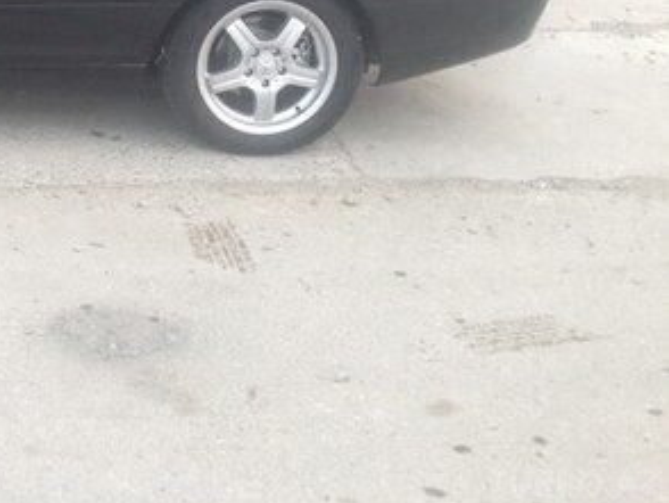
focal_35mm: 74
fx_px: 1431
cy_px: -40
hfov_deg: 24.4
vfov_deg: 19.2
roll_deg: -3.4
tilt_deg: -13.0
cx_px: -80
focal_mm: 4.12
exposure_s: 1/40
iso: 50
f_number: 2.4
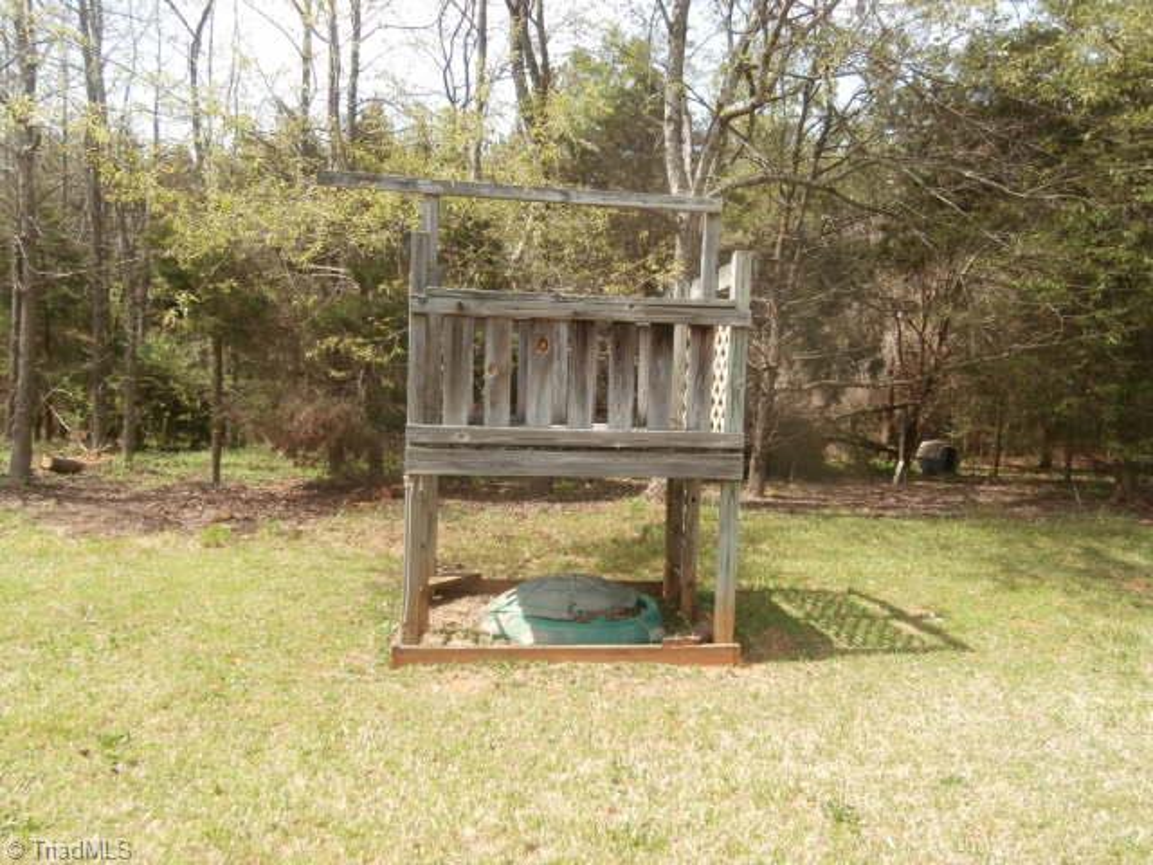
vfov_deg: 56.8
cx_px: 576
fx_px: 799
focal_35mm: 24
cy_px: 432
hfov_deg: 71.6
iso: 100
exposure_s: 1/400
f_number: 3
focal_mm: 4.2
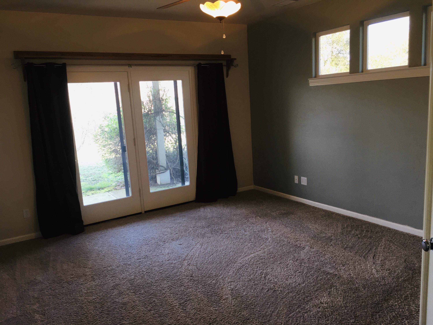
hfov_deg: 61.7
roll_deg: +2.7
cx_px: 216
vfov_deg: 48.2
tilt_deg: -9.1
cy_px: 162
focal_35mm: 29
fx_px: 363
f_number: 2.2
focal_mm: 4.15
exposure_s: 1/30
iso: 50
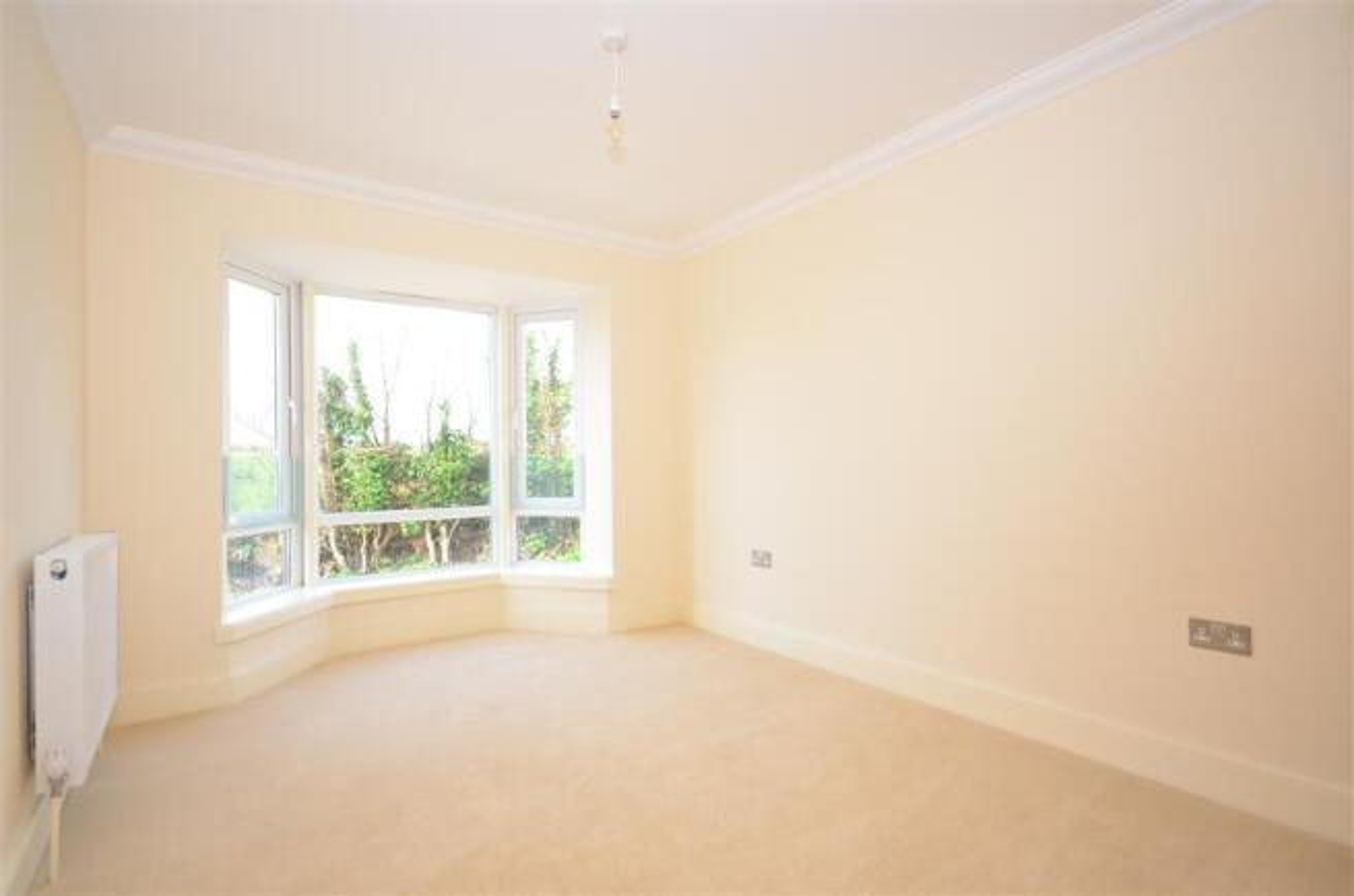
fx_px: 732
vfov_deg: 62.9
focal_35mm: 20
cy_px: 448
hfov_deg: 85.6
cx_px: 677
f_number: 5.6
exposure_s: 1/200
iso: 640
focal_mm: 13
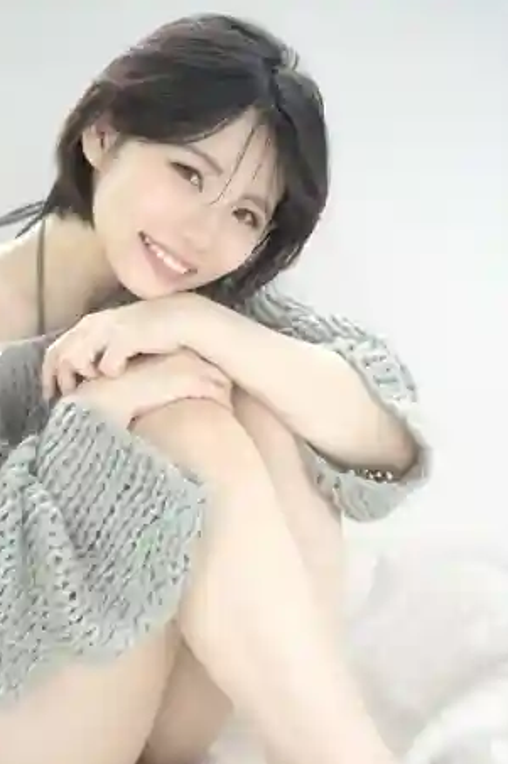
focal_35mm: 69
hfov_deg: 19.7
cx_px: 218
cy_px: 490
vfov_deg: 29.1
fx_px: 1462
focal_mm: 52
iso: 400
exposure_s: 1/160
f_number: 4
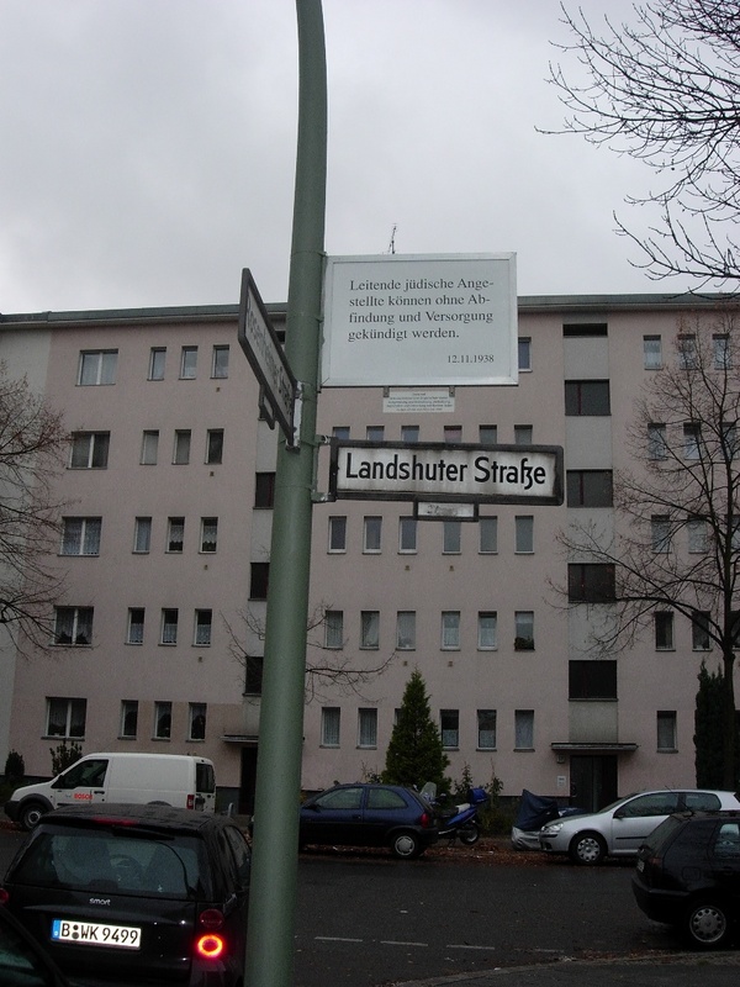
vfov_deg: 49.0
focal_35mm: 38
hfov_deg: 37.7
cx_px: 370
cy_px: 494
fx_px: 1083
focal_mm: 7.8
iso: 79
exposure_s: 1/264
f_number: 4.8
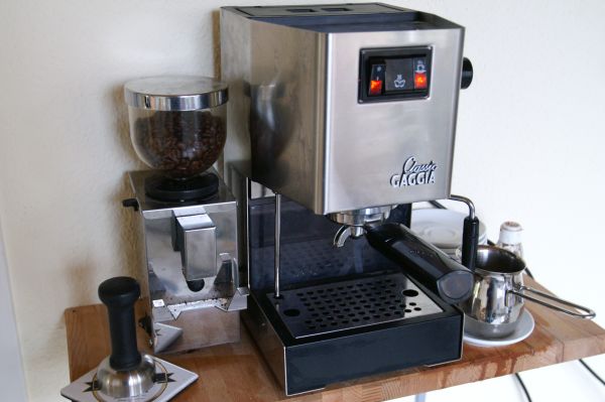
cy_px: 201
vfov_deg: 31.8
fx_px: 705
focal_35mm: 42
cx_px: 302
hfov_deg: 46.4
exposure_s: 1/80
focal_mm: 28
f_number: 4.5
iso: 800
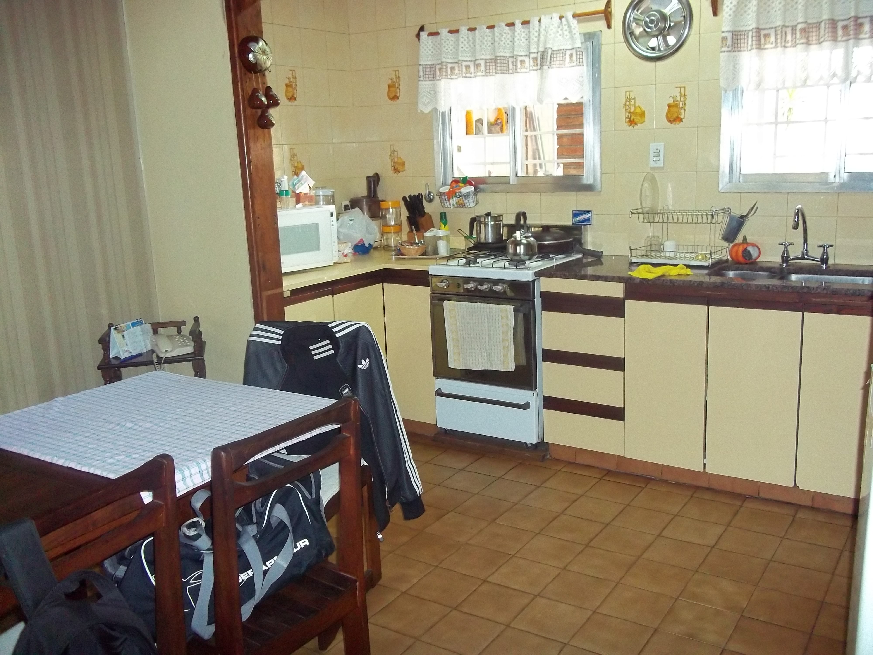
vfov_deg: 44.2
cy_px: 328
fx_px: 807
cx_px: 436
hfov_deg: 56.8
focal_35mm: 32
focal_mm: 5.7
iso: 320
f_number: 2.9
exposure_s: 1/30
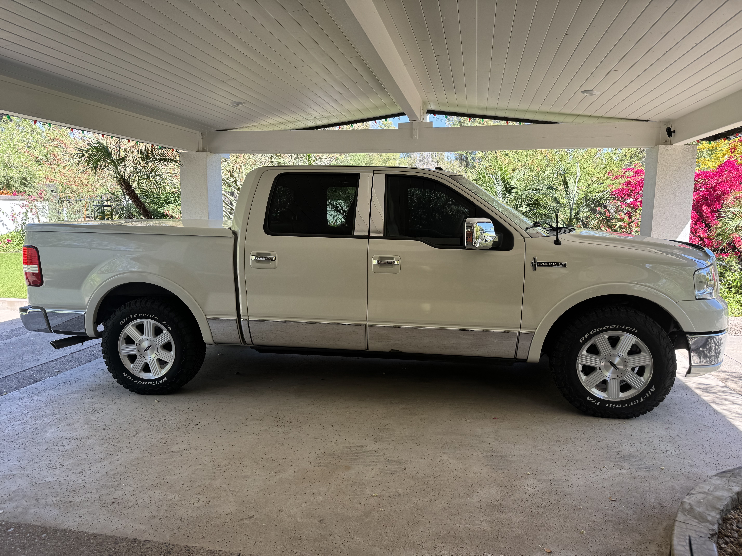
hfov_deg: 71.6
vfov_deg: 56.8
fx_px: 514
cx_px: 371
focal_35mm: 24
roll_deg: -0.3
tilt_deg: -8.3
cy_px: 278
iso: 80
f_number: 1.78
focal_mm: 6.76
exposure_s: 1/412
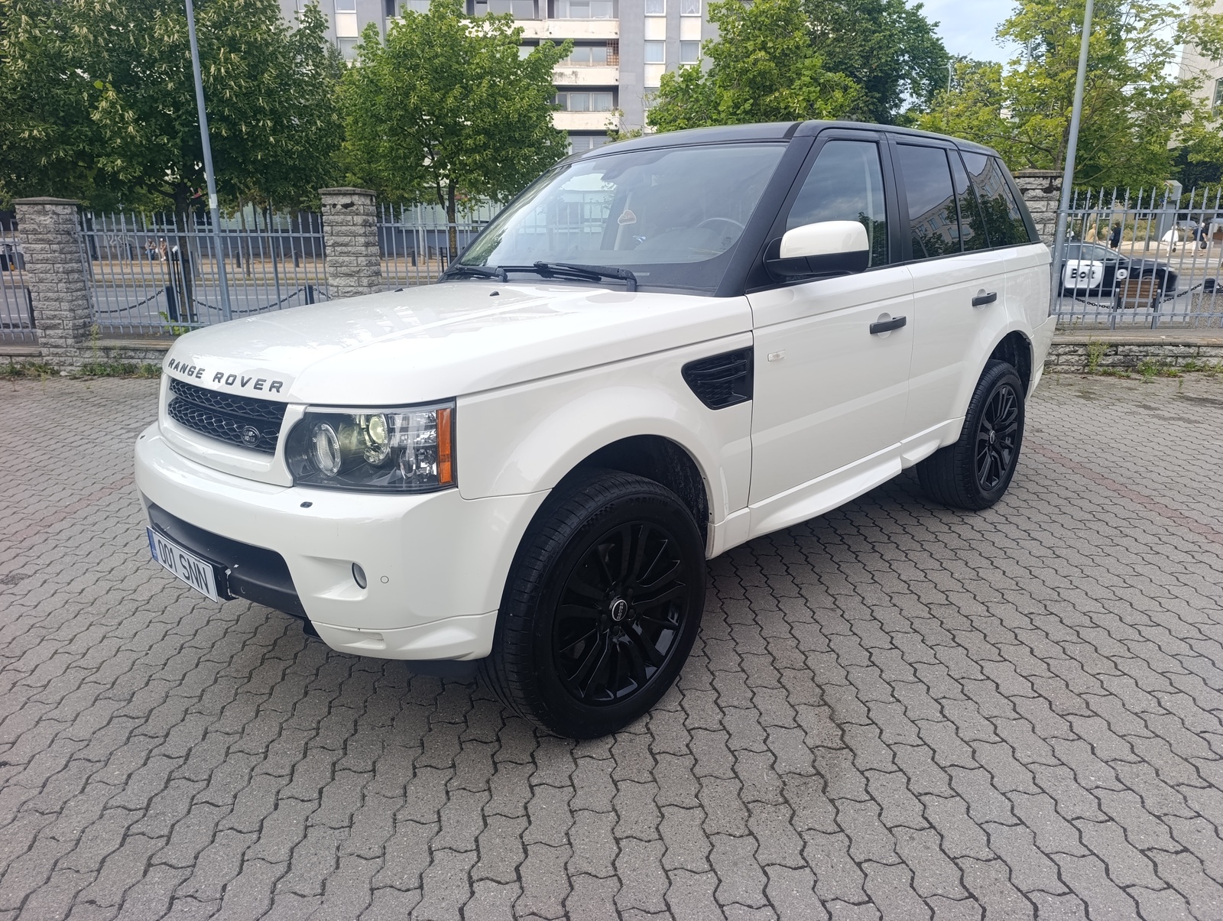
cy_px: 460
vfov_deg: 59.0
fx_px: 814
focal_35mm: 23
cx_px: 612
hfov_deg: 73.8
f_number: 1.6
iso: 50
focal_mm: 6.14
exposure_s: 1/107
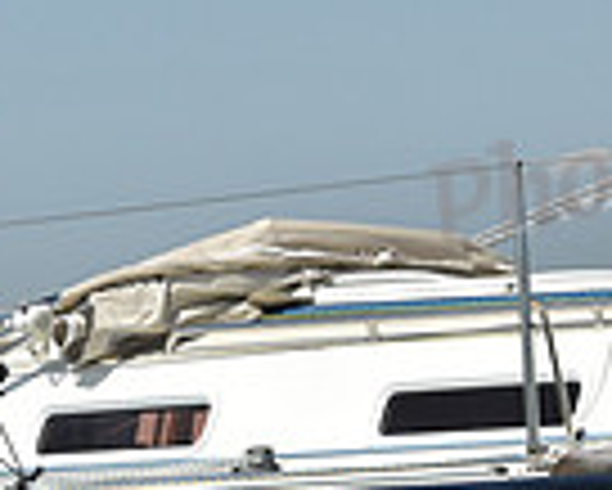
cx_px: 198
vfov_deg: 4.8
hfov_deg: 6.0
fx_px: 5818
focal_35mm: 321
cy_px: 434
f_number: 8
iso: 250
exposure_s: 1/1250
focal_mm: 80
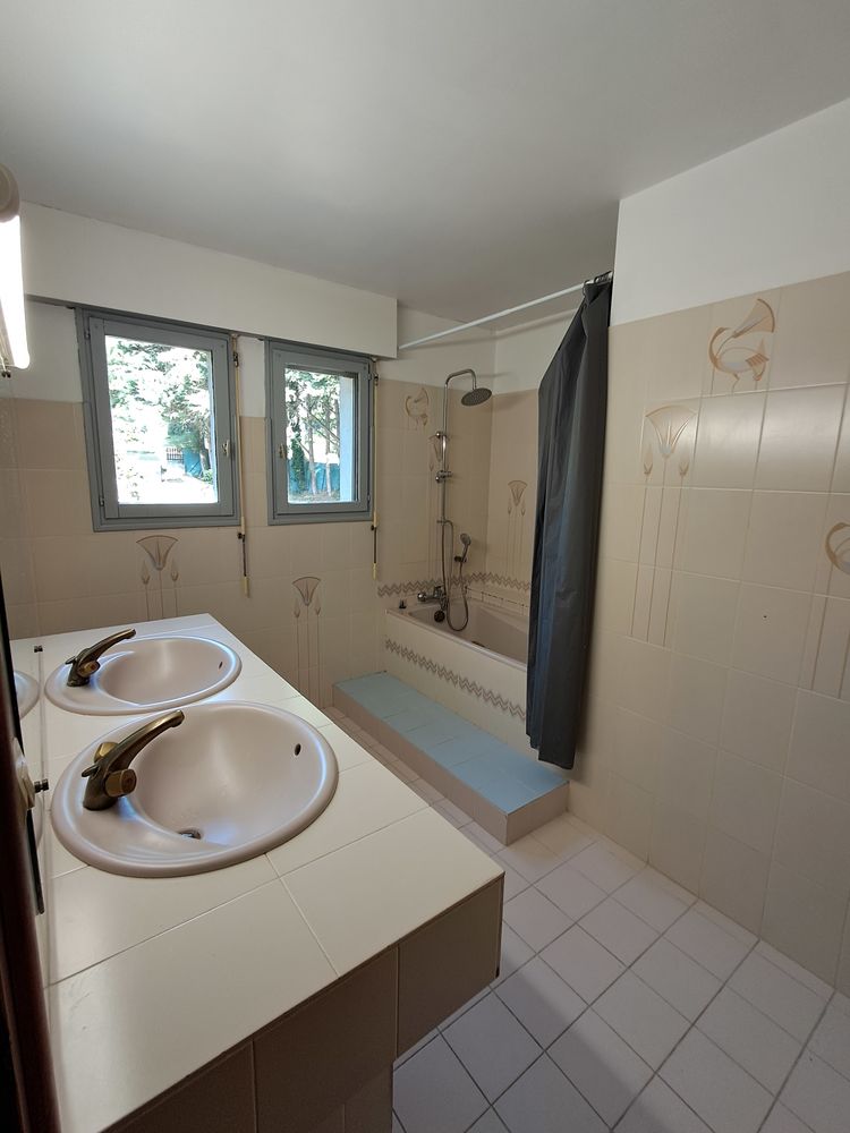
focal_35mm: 16
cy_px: 566
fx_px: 524
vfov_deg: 94.5
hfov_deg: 78.1
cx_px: 425
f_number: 2.2
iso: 64
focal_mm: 1.64
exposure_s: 1/40
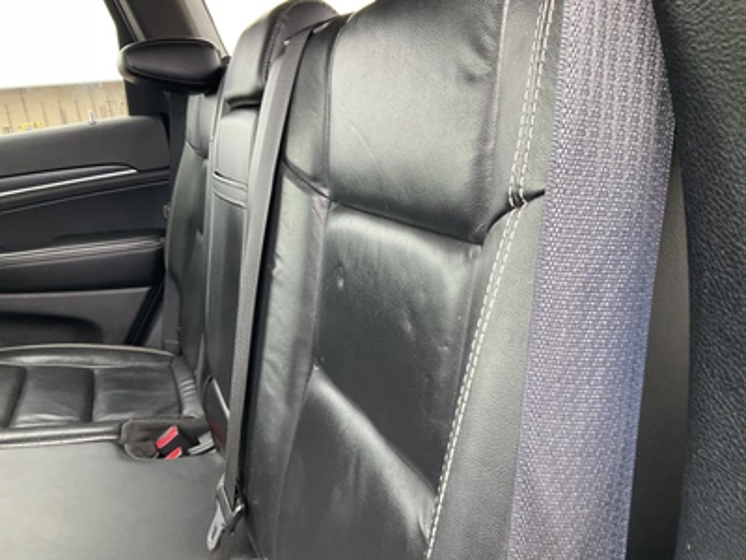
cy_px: 280
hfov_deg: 61.7
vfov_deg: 48.2
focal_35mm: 29
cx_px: 373
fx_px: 625
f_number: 1.8
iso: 64
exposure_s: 1/74
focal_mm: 3
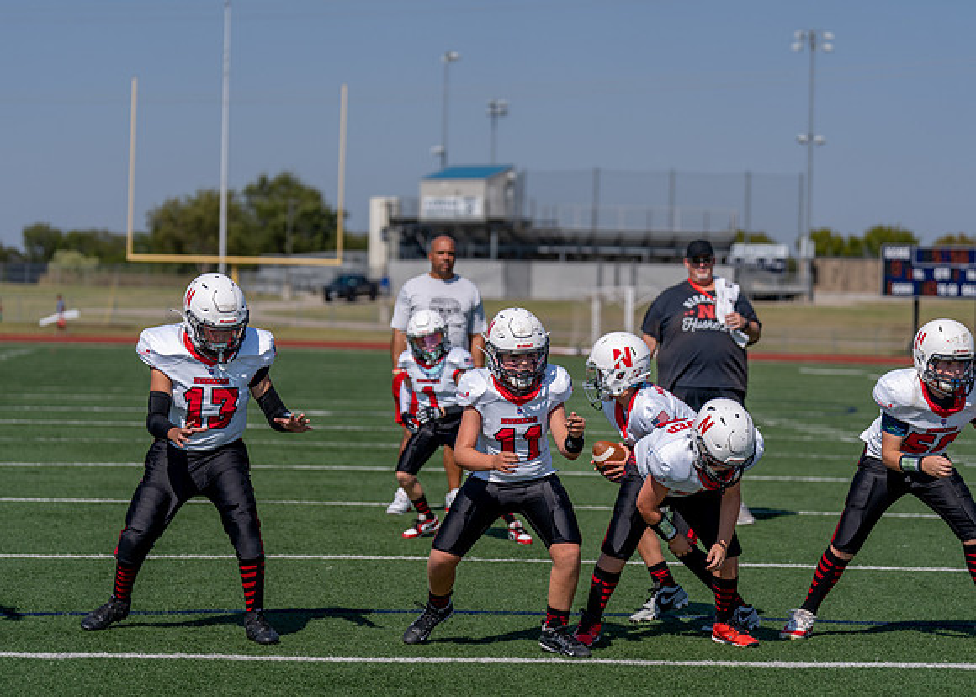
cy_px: 348
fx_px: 2904
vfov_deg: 13.7
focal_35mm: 105
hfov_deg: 19.1
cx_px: 488
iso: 100
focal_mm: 100
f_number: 2.8
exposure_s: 1/3200
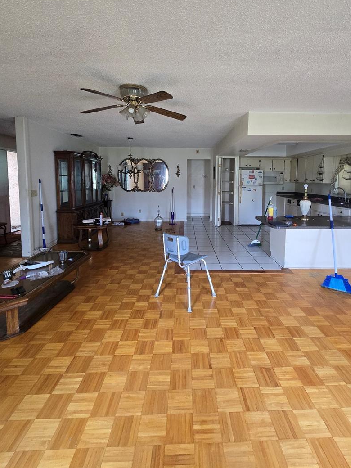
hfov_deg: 81.5
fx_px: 203
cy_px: 199
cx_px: 194
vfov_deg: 97.5
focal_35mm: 15
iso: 400
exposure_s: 1/60
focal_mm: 2.2
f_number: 2.2
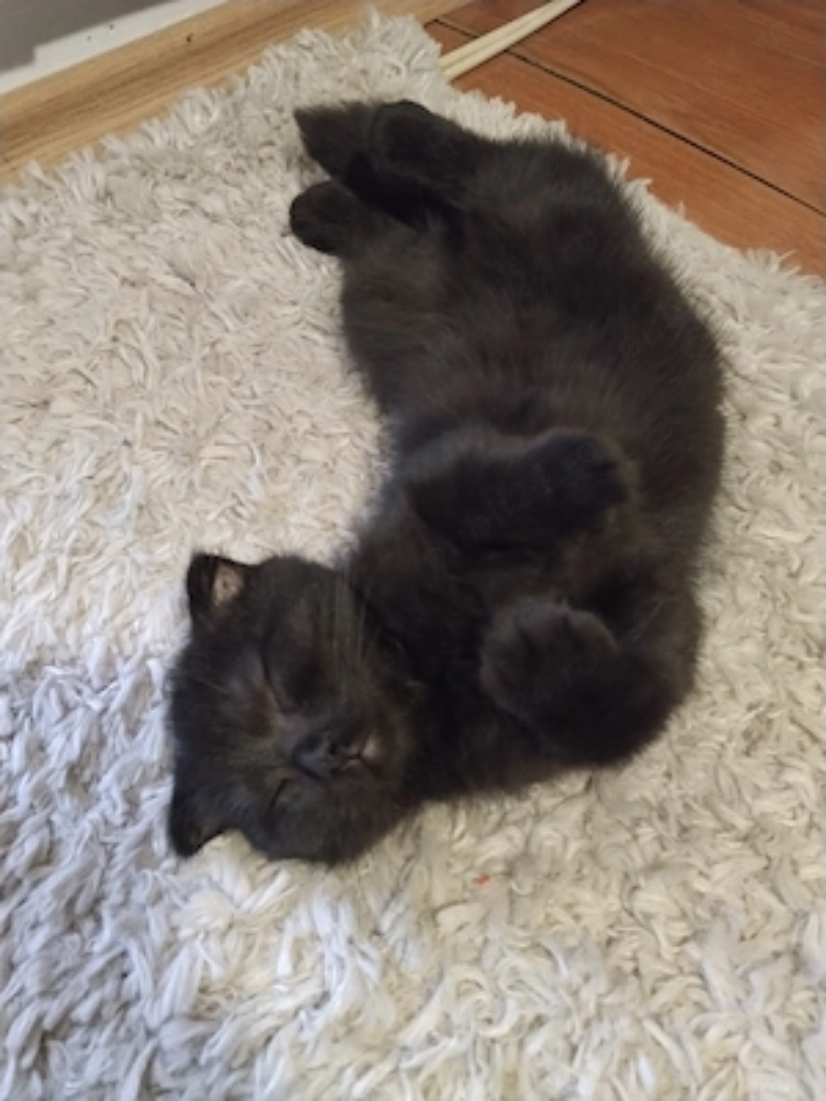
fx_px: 923
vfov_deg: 61.7
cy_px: 550
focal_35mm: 29
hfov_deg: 48.2
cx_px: 413
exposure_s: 1/20
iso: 1000
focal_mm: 4.22
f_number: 1.8
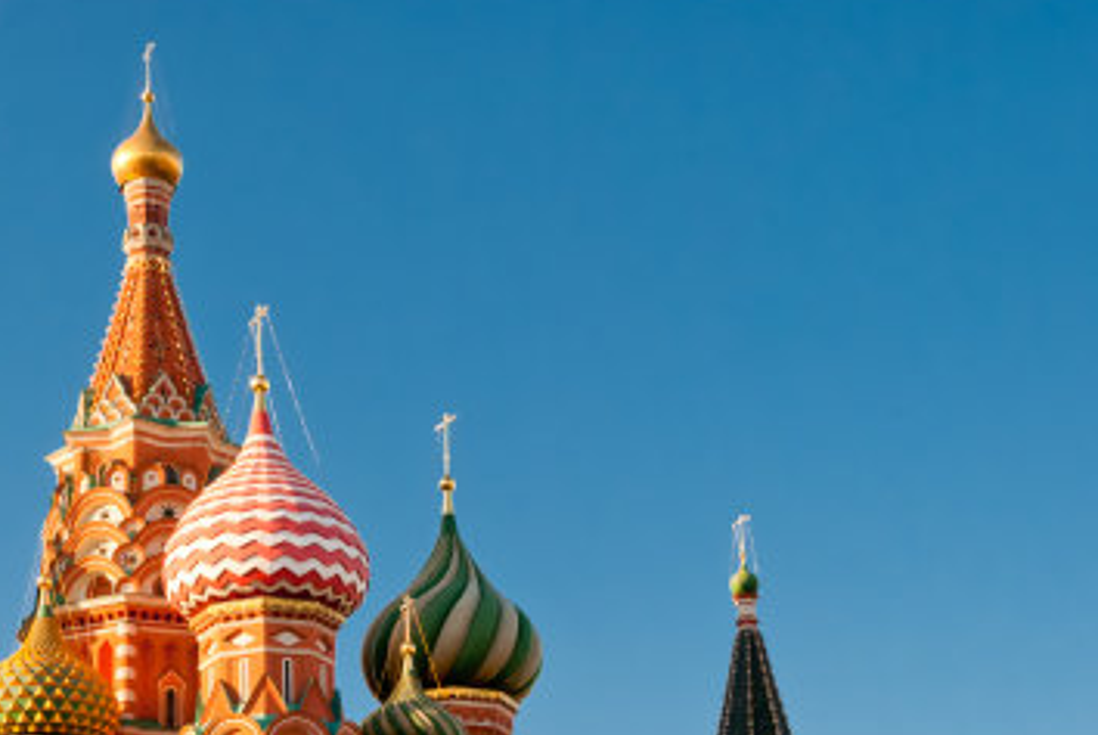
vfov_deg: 16.4
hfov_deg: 24.3
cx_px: 338
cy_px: 614
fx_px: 2535
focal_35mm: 83
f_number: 13
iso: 200
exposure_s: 1/160
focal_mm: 32
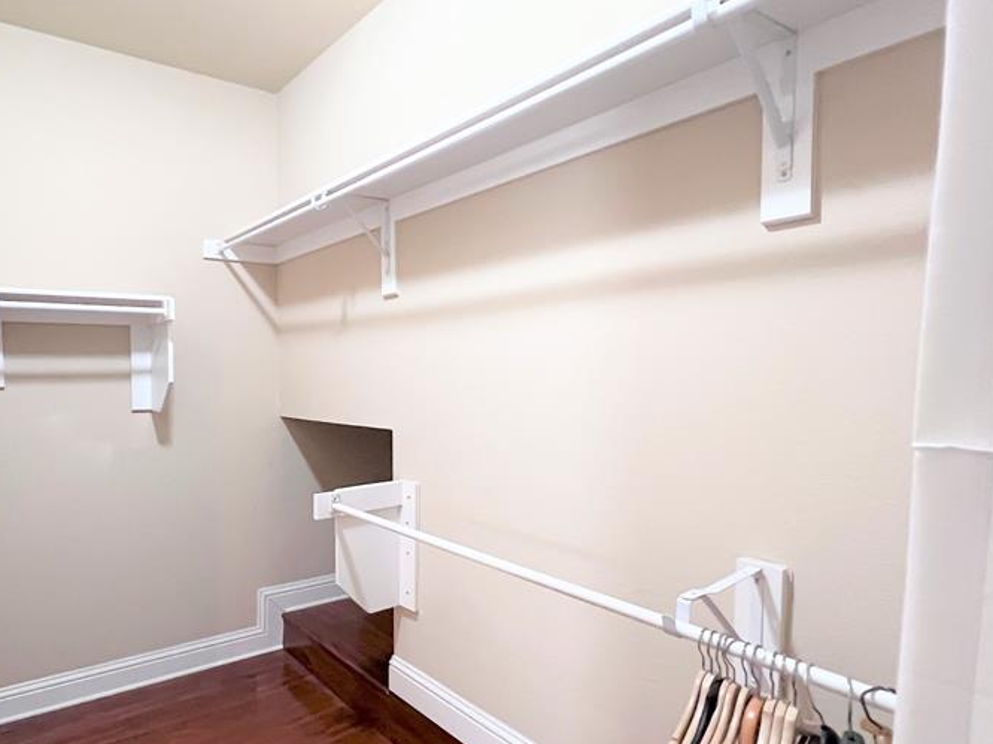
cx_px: 343
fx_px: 574
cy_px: 403
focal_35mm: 20
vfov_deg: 65.8
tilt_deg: -3.5
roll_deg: +0.6
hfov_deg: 79.5
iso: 500
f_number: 1.8
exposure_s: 1/60
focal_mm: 1.57
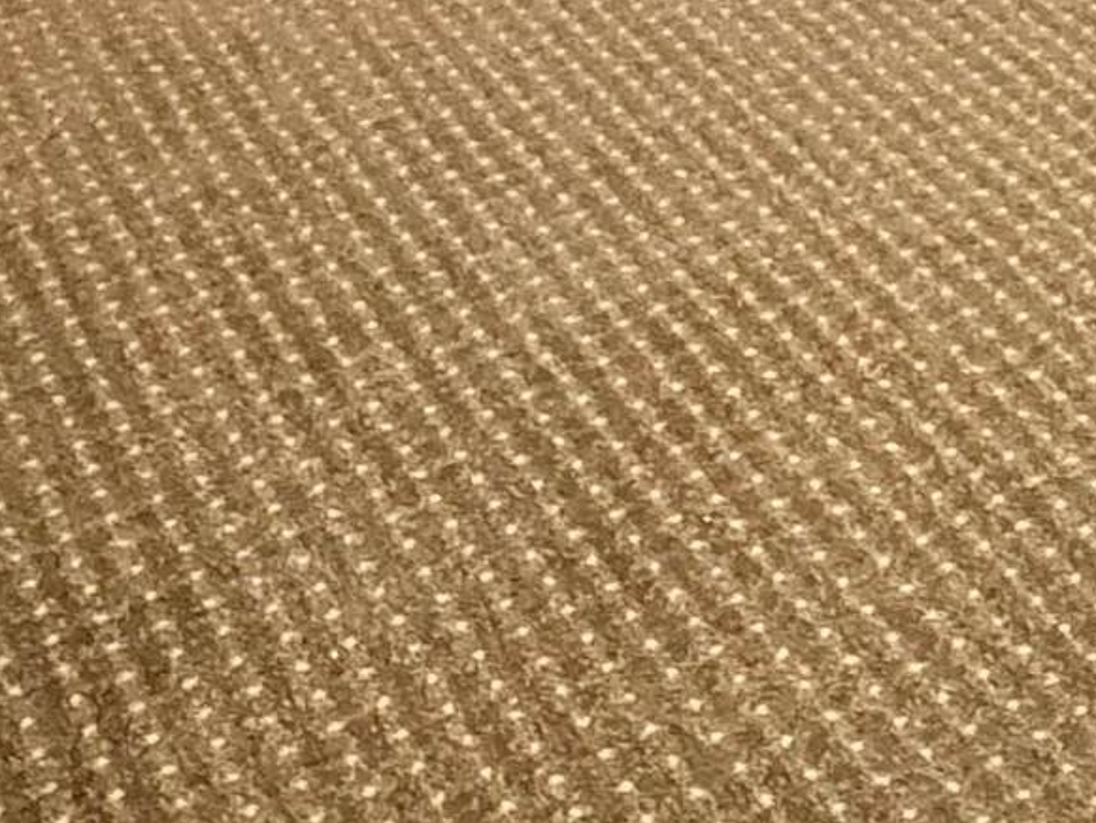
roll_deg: +1.8
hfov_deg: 26.2
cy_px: -685
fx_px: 2343
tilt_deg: -13.8
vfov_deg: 16.5
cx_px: 685
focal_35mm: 74
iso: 1000
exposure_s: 1/30
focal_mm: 2.22
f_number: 2.2
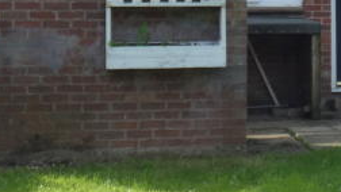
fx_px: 1203
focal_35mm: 133
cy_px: -108
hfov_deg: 15.9
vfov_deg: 8.9
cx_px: 332
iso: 80
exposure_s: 1/320
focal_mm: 5.3
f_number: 3.3
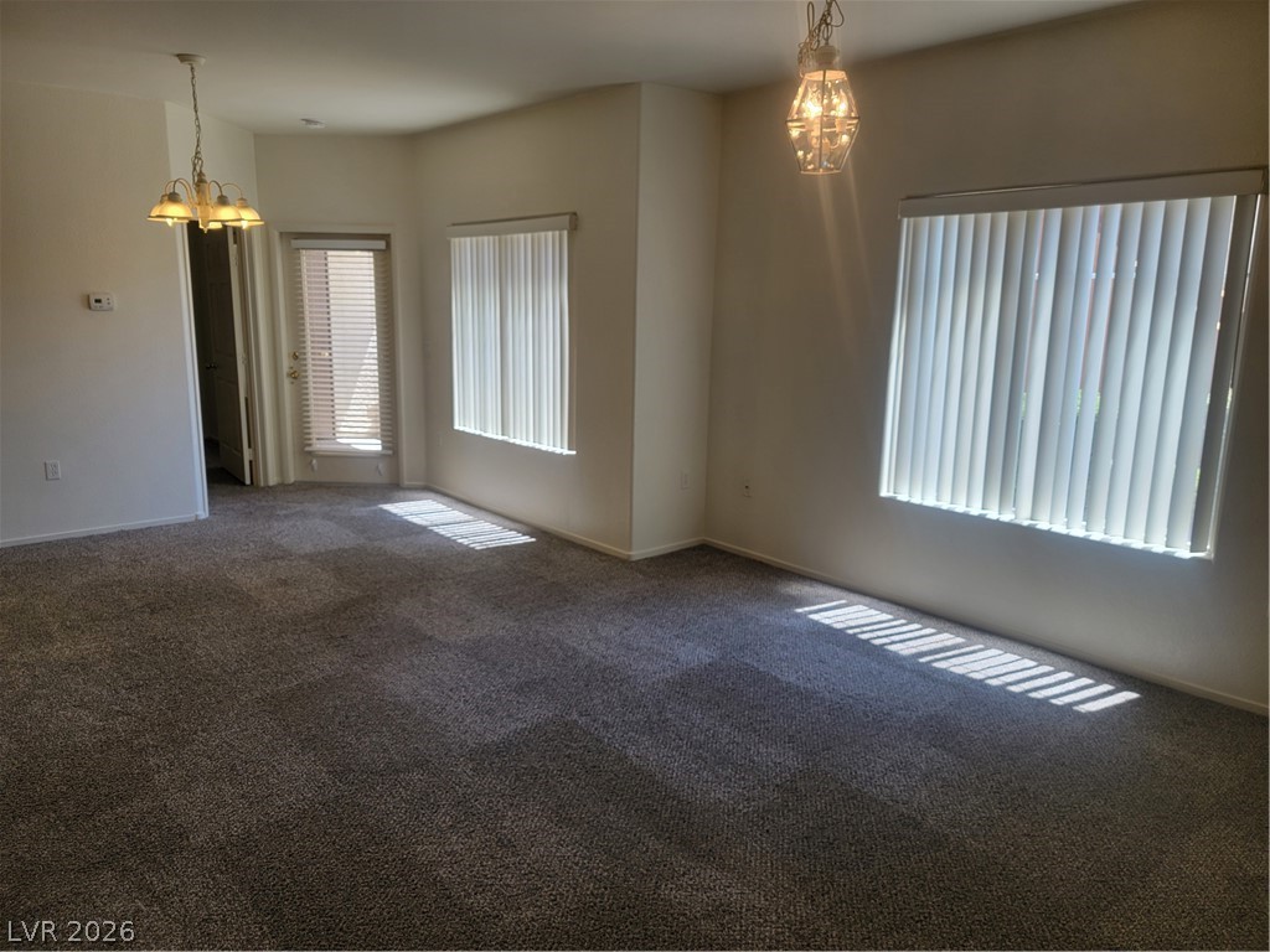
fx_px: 881
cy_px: 476
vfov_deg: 56.8
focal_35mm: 24
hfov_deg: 71.6
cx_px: 635
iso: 32
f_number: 1.8
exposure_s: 1/120
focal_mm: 6.7
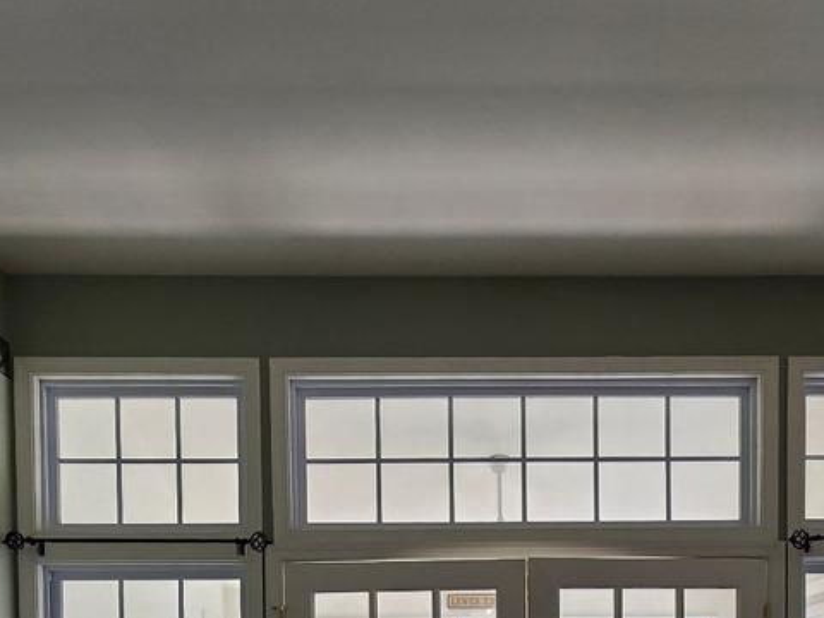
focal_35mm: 39
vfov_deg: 30.6
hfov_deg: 47.7
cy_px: 760
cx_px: 467
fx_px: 928
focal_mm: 2.2
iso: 50
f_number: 2.2
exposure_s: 1/120
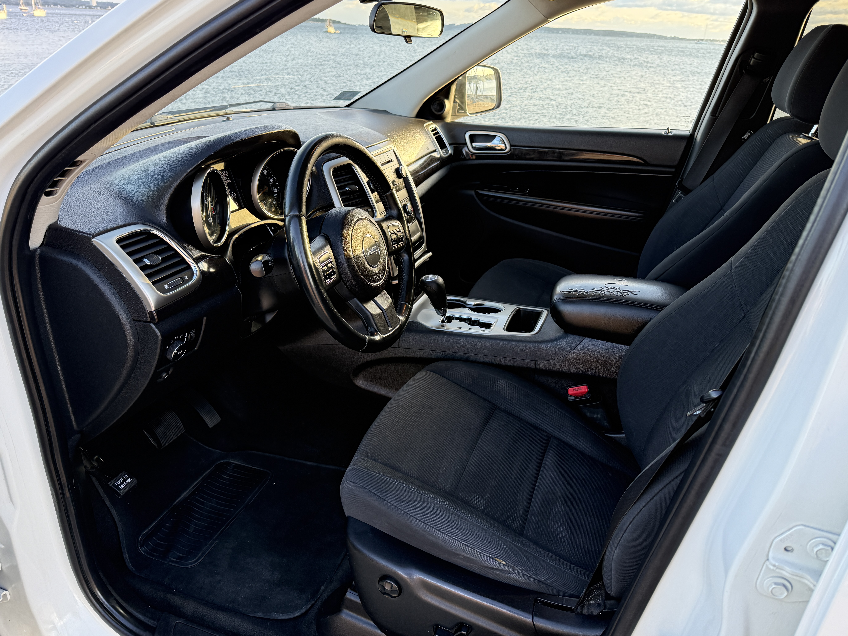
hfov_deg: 69.4
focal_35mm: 25
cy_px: 309
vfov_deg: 54.9
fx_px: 612
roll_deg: -3.1
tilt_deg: -23.9
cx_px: 426
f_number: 1.78
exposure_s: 1/231
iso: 200
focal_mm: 6.76
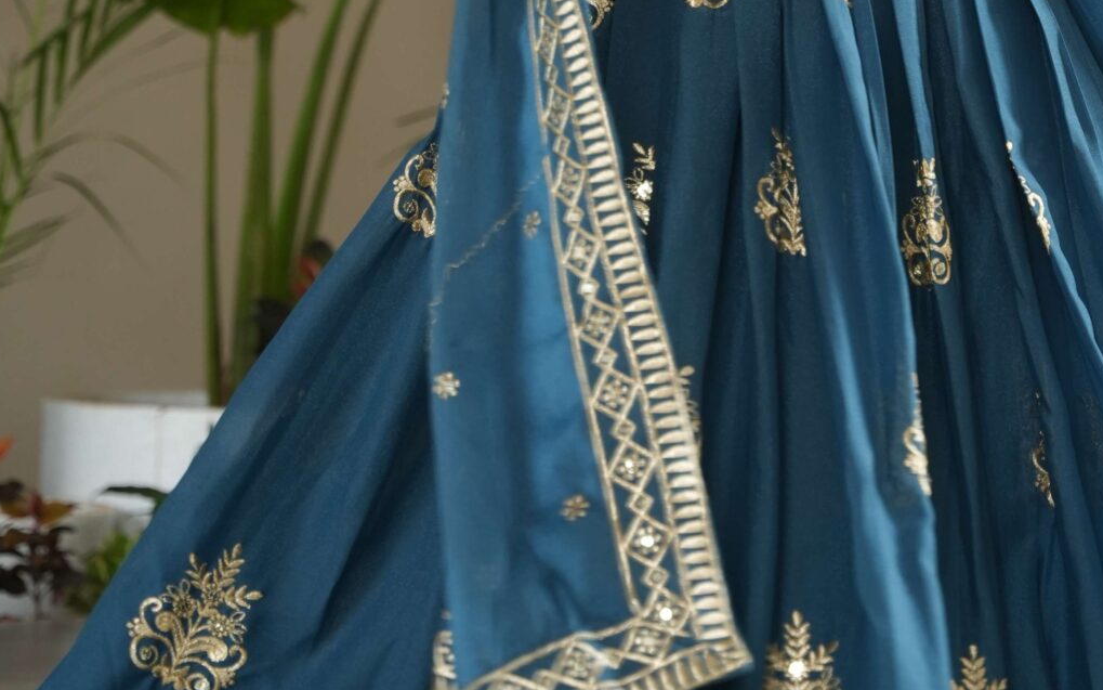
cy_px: 50
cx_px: 837
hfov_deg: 13.8
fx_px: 4555
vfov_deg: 8.6
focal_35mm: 152
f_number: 3.2
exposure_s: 1/200
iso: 800
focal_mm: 59.2
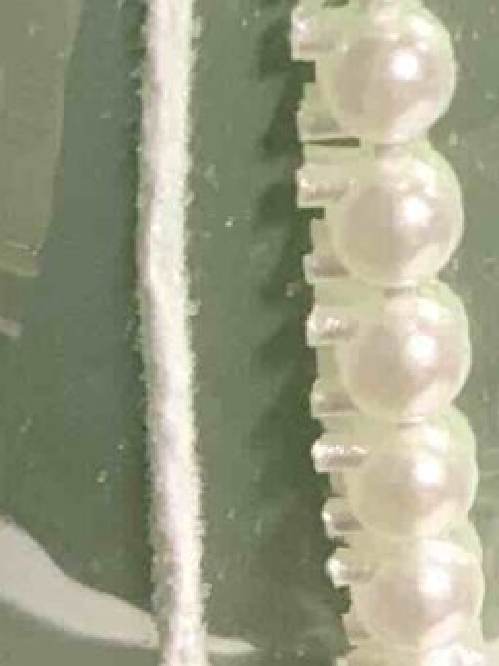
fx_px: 7462
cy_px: -394
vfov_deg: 5.1
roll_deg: -1.2
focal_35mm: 388
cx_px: 468
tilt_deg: -37.0
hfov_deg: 3.8
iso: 100
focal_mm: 6
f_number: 2.4
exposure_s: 1/50
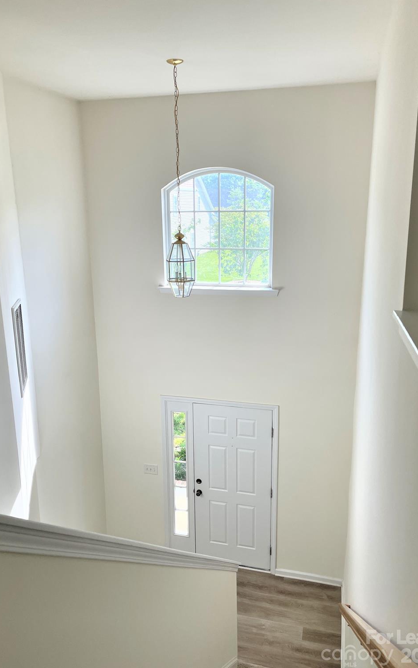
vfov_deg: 66.5
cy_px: 337
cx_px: 207
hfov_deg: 44.5
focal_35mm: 28
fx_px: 510
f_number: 1.6
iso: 32
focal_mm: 4.2
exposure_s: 1/483
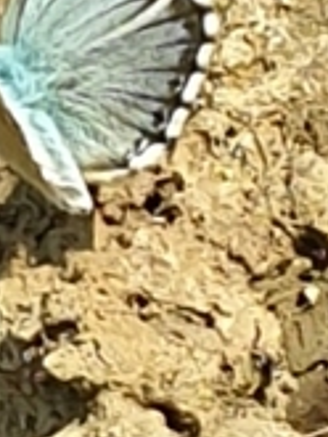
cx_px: 127
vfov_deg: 18.6
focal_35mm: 101
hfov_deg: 14.7
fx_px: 1274
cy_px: -50
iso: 50
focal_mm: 4.3
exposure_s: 1/994
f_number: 2.4
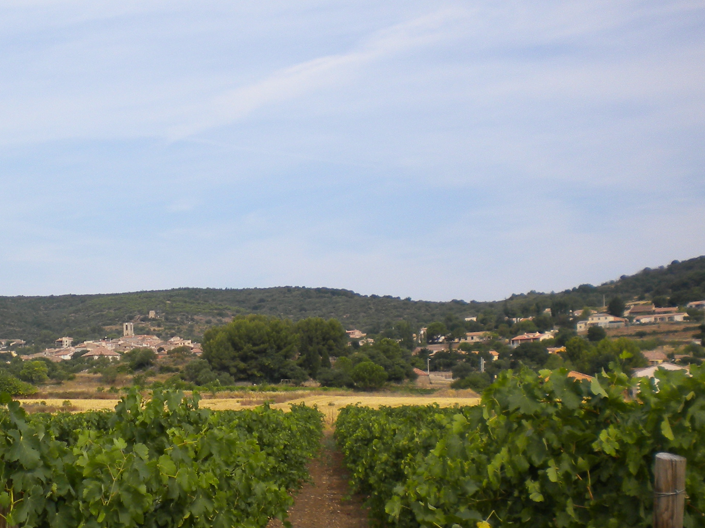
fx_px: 1344
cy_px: 337
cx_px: 137
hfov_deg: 28.7
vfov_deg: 22.2
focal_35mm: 66
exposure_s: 1/587
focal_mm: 6.3
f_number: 4.6
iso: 80
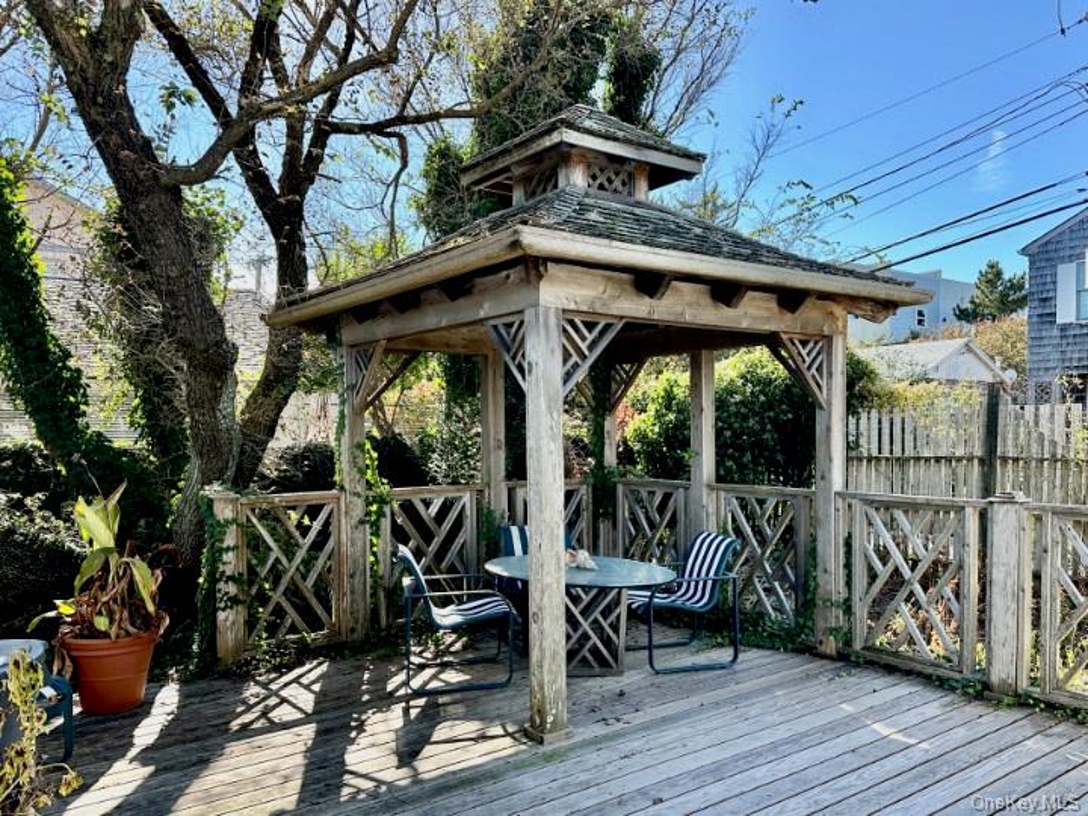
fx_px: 754
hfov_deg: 71.6
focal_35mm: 24
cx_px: 544
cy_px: 408
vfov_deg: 56.8
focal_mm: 6.9
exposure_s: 1/1083
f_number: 1.8
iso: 80
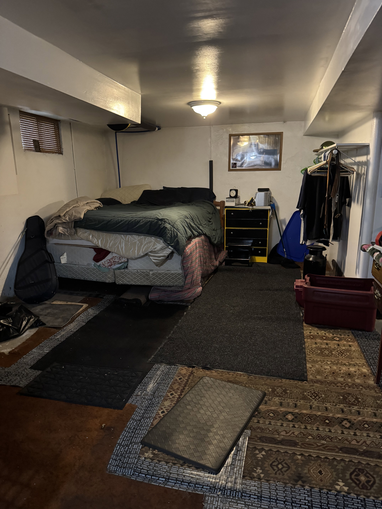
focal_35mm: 24
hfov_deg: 56.8
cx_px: 191
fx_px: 353
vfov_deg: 71.6
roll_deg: +0.5
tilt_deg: -13.1
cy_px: 254
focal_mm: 6.76
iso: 1000
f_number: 1.78
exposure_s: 1/30
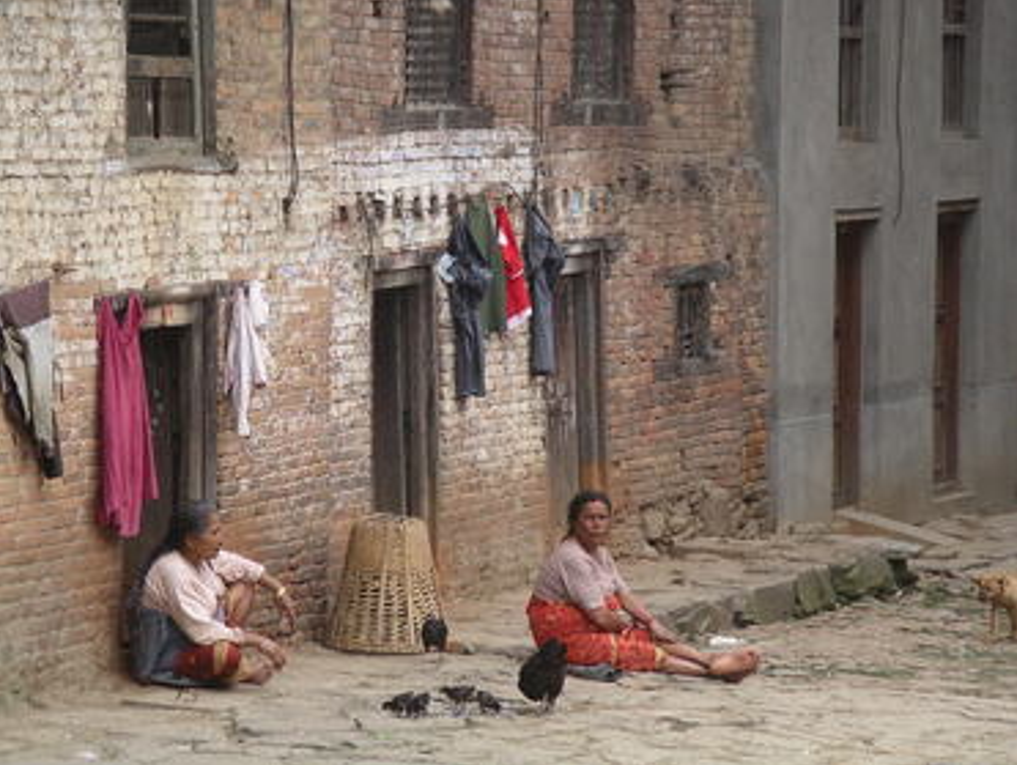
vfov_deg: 7.6
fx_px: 5764
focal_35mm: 196
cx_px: 487
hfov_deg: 10.1
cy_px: 373
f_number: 4.6
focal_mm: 39
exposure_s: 1/177
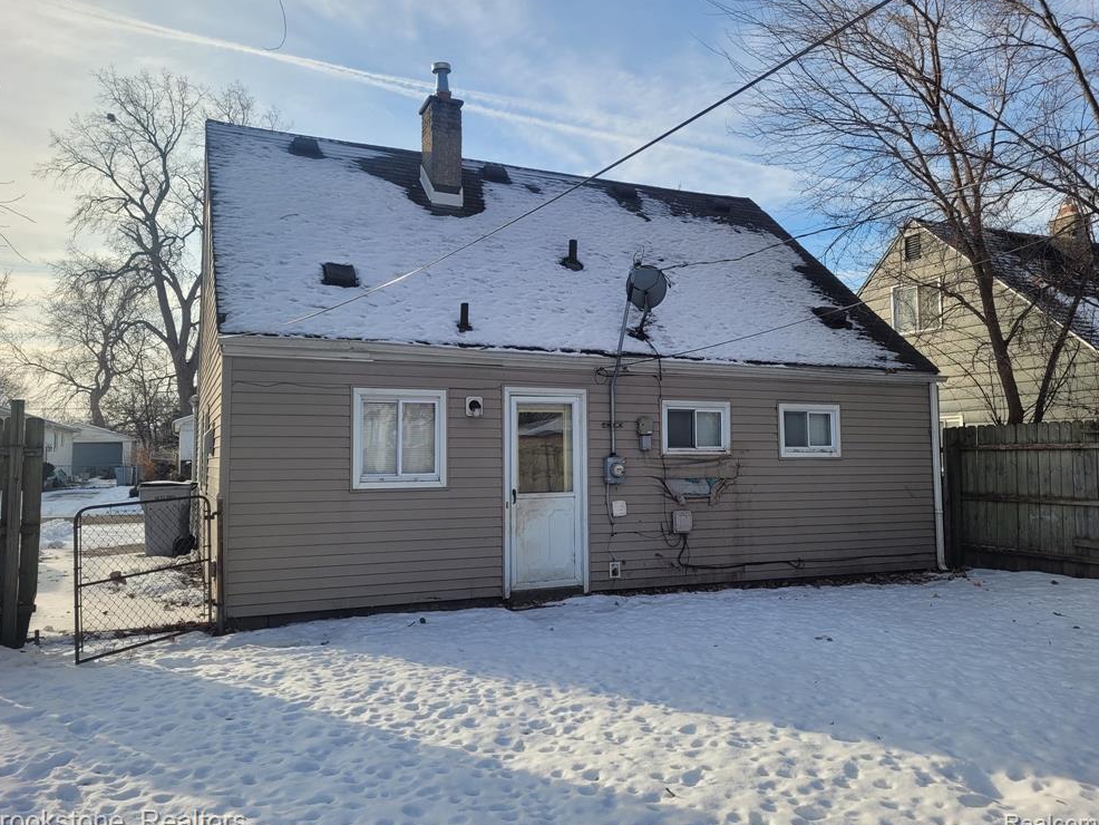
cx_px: 546
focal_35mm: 27
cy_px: 412
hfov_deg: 65.3
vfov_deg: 51.4
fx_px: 857
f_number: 1.8
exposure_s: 1/1910
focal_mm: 5.4
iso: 40
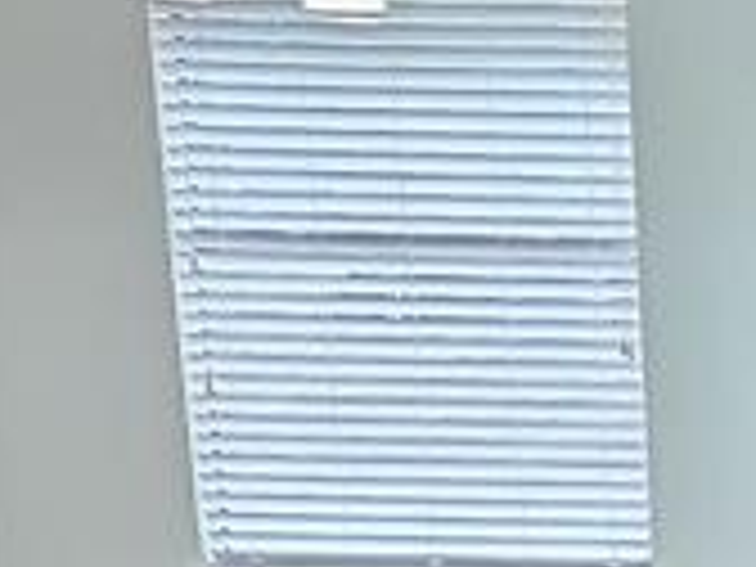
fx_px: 3058
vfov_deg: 9.8
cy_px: 1148
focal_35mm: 140
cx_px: 1134
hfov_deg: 13.3
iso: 320
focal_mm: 5.4
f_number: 1.8
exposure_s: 1/120
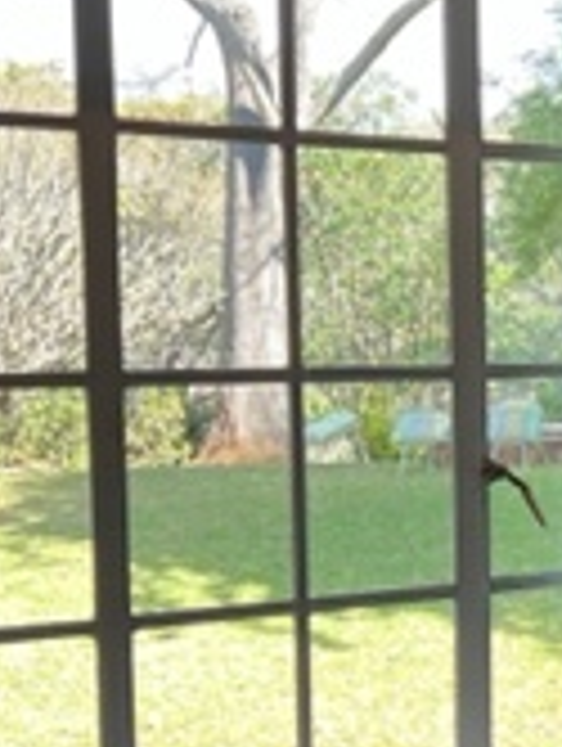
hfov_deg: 13.7
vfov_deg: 19.4
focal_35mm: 100
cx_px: 904
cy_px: 598
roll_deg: -0.2
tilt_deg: -5.9
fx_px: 2159
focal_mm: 5.7
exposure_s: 1/152
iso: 40
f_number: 1.5
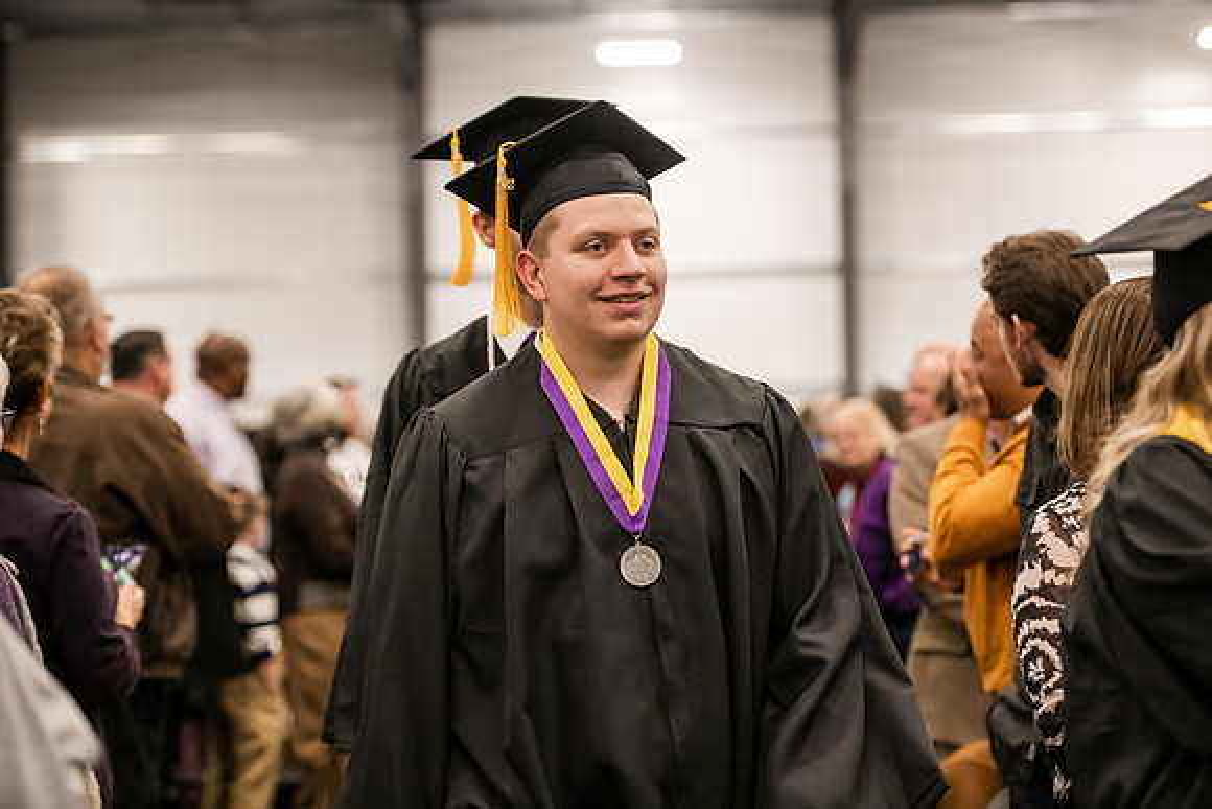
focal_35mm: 95
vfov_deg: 14.4
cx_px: 606
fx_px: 3199
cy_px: 404
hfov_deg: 21.5
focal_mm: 95
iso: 2000
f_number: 3.2
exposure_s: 1/200
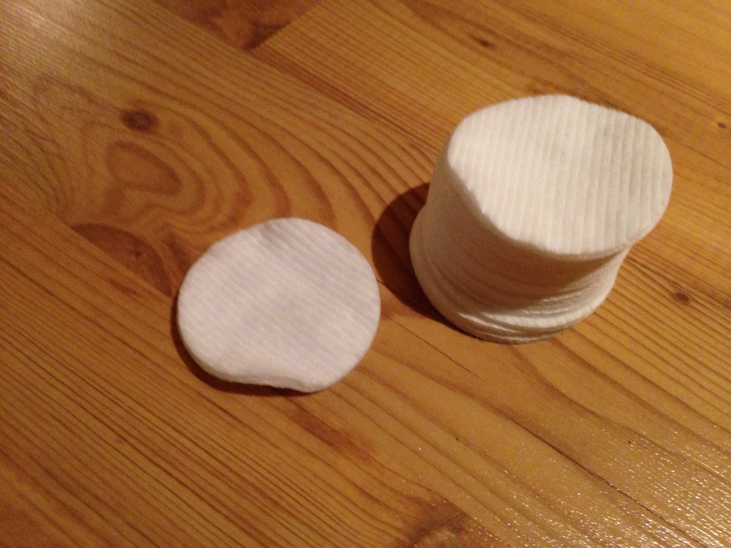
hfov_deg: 55.4
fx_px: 697
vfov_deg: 42.9
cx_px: 366
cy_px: 274
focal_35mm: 33
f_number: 2.4
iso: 400
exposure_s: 1/15
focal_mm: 4.12
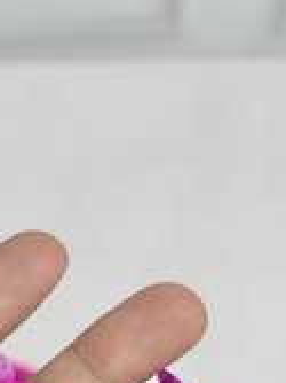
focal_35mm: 153
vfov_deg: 12.6
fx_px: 1688
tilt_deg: -56.9
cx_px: -18
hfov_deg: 9.6
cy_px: 474
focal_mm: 6.86
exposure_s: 1/228
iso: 100
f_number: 1.78
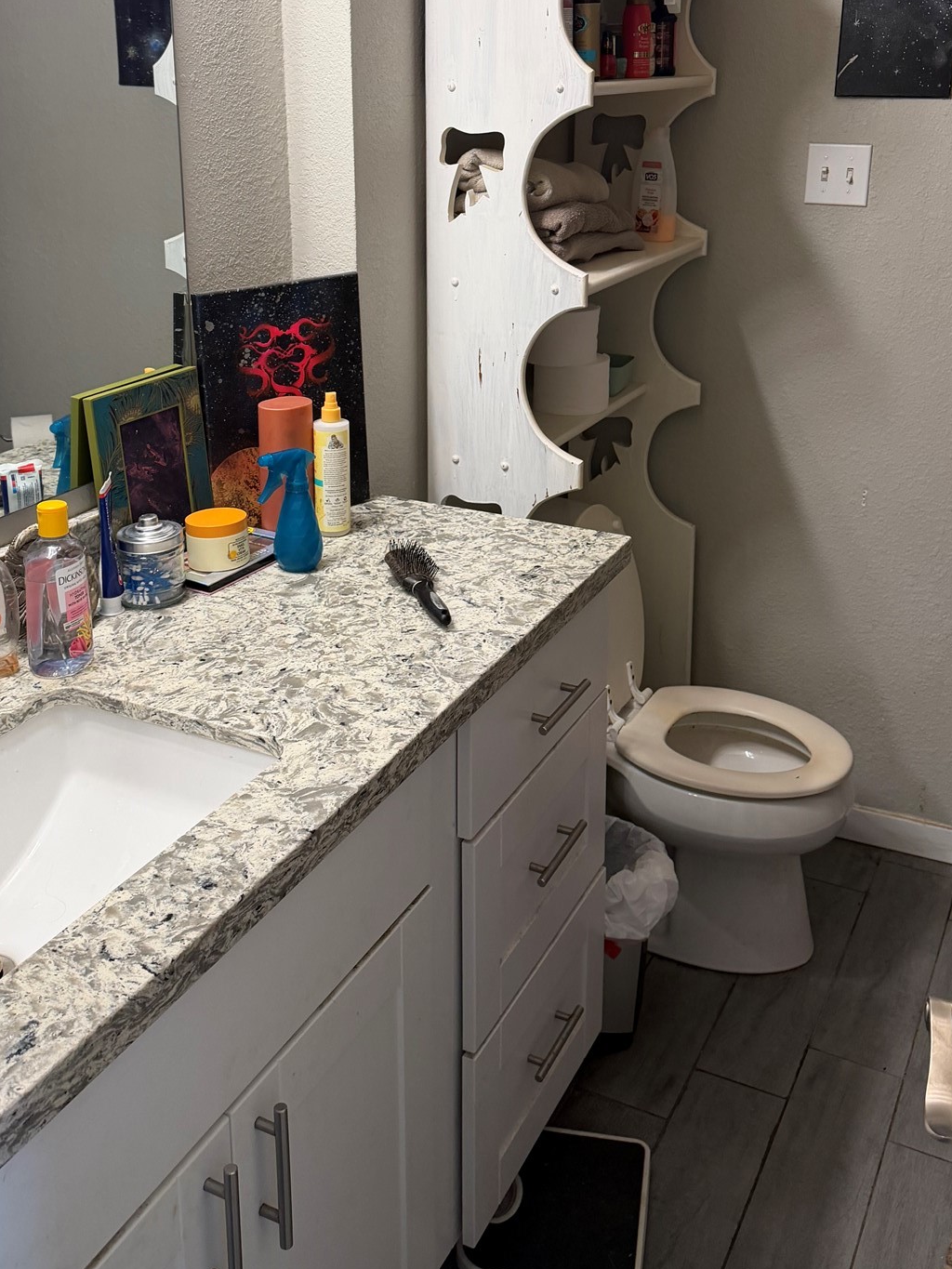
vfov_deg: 50.2
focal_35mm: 36
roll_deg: +1.0
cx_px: 474
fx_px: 1320
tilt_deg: -15.4
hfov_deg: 39.7
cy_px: 396
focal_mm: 6.76
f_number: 1.78
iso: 200
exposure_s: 1/60
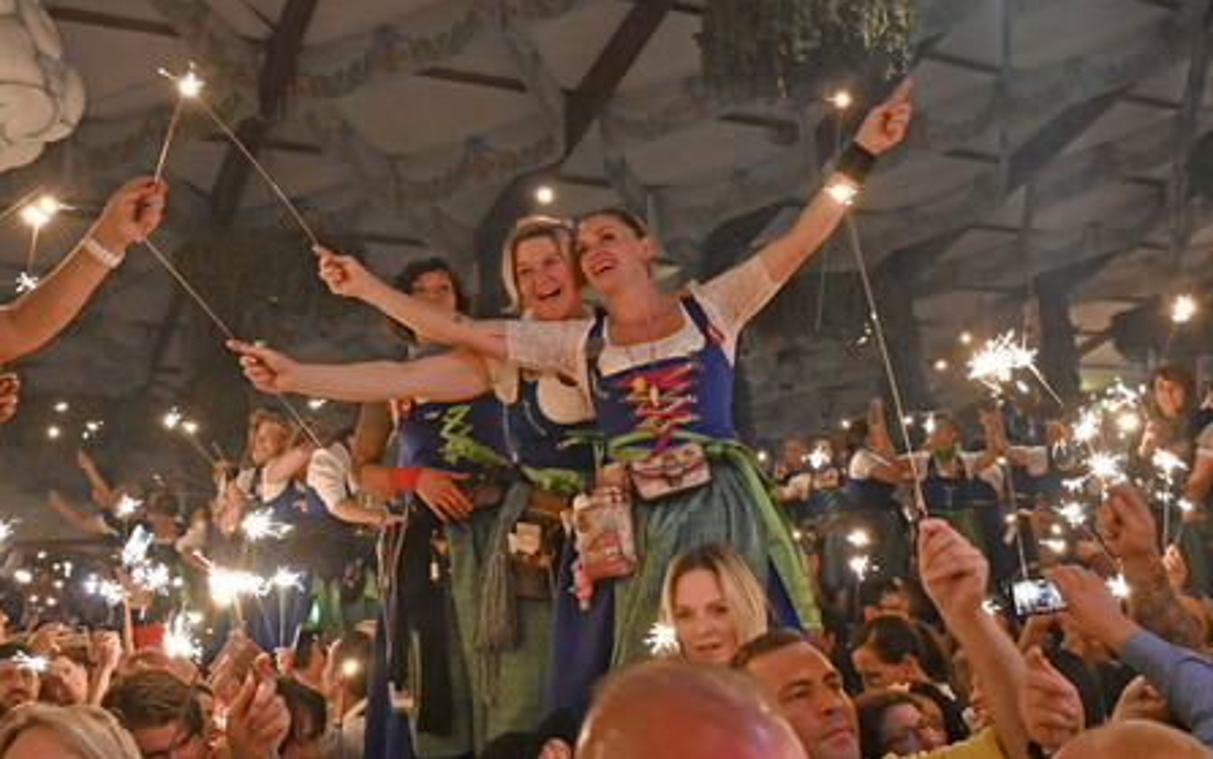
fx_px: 1223
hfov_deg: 52.7
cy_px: 354
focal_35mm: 37
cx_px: 606
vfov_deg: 34.4
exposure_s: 1/60
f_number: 4
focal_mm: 24
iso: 8000
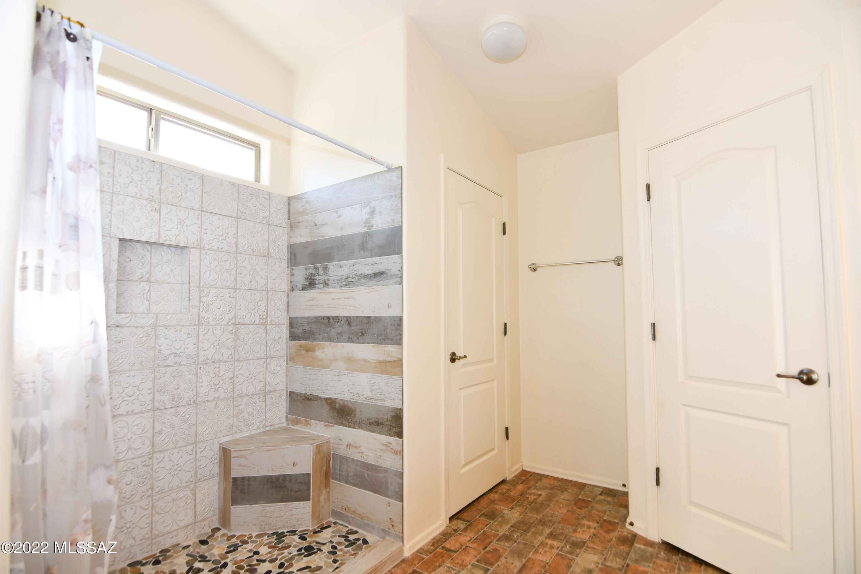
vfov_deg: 73.7
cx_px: 430
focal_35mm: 16
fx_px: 383
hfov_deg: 96.7
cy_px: 287
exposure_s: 1/80
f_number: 4.5
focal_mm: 11
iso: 200
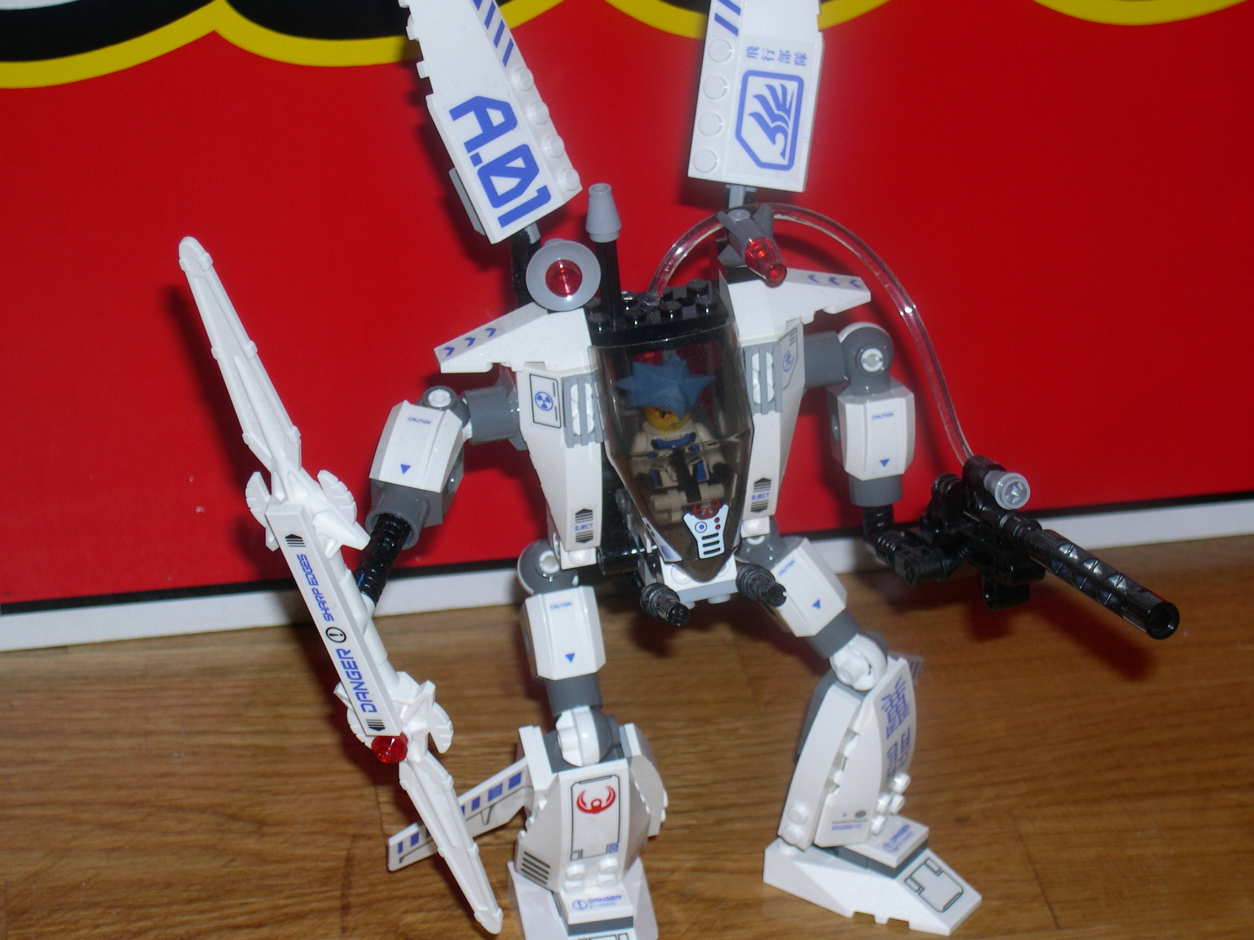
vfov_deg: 14.5
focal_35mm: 102
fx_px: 3695
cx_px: 627
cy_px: 470
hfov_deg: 19.3
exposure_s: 1/60
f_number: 4.8
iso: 100
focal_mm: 21.6
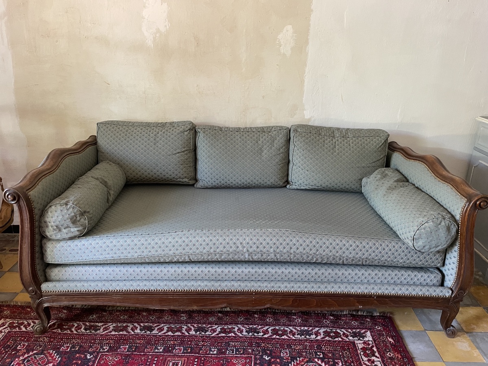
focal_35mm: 26
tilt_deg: -19.2
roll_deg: -1.0
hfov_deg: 67.3
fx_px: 367
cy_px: 183
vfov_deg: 53.1
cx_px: 244
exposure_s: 1/60
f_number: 1.6
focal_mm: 4.2
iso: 320
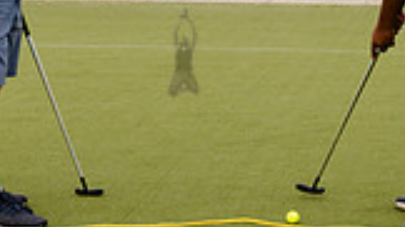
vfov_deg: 9.3
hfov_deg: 16.5
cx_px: 249
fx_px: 1396
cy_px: 18
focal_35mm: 130
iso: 200
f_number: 4
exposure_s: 1/1250
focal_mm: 31
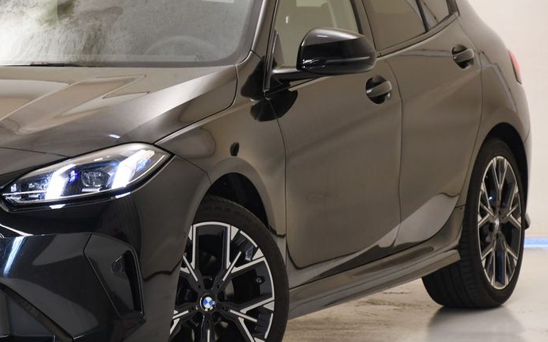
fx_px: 3360
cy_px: 136
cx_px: 87
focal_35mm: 225
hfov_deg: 9.3
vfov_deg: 5.8
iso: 640
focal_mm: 85
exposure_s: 1/25
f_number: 5.3
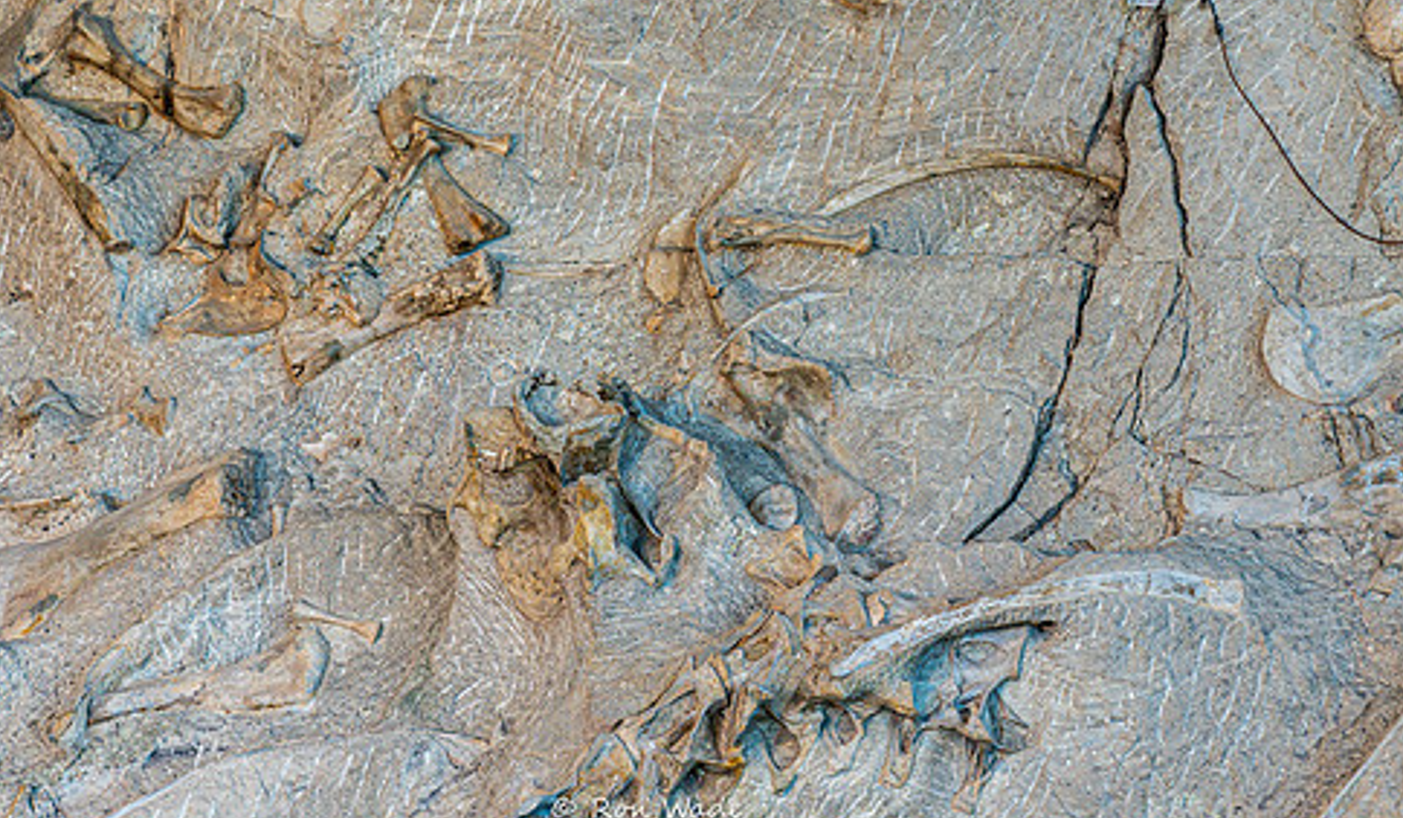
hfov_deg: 24.2
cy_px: 468
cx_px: 646
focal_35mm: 87
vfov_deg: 14.3
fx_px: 3265
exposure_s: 1/160
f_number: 4
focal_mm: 70
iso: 640
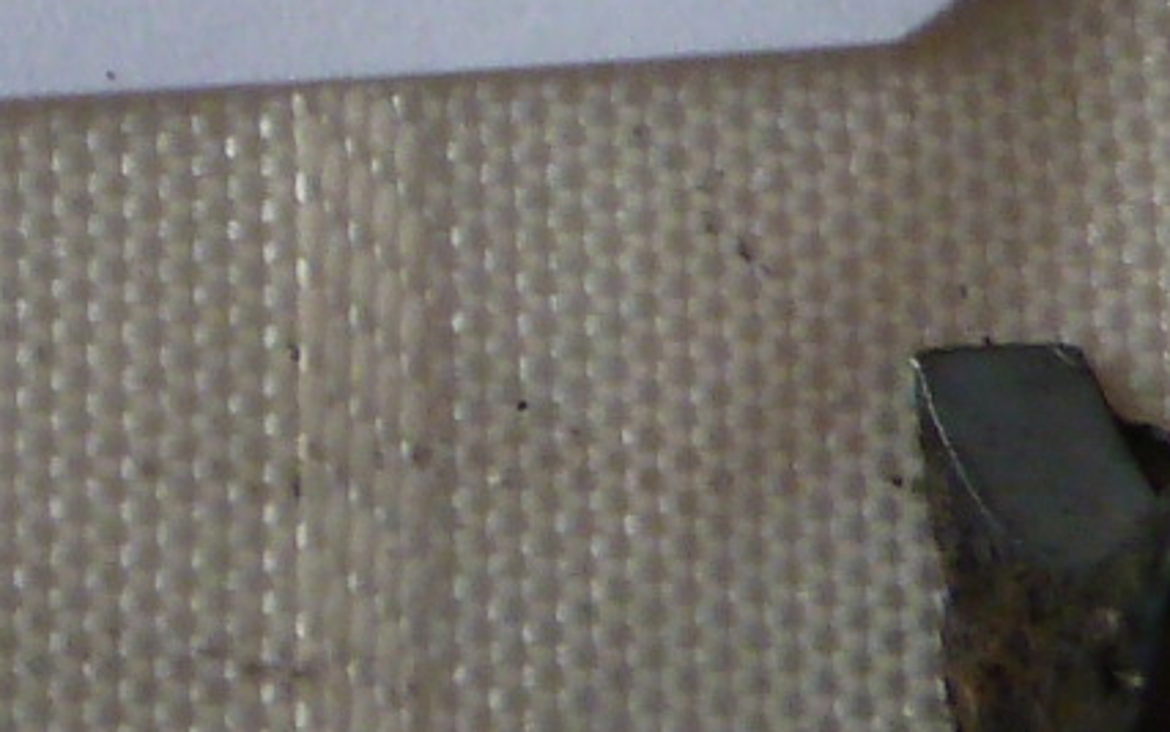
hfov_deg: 12.4
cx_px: -685
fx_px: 5071
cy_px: -469
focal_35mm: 159
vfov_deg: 8.0
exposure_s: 1/30
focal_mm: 4.1
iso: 160
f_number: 3.3
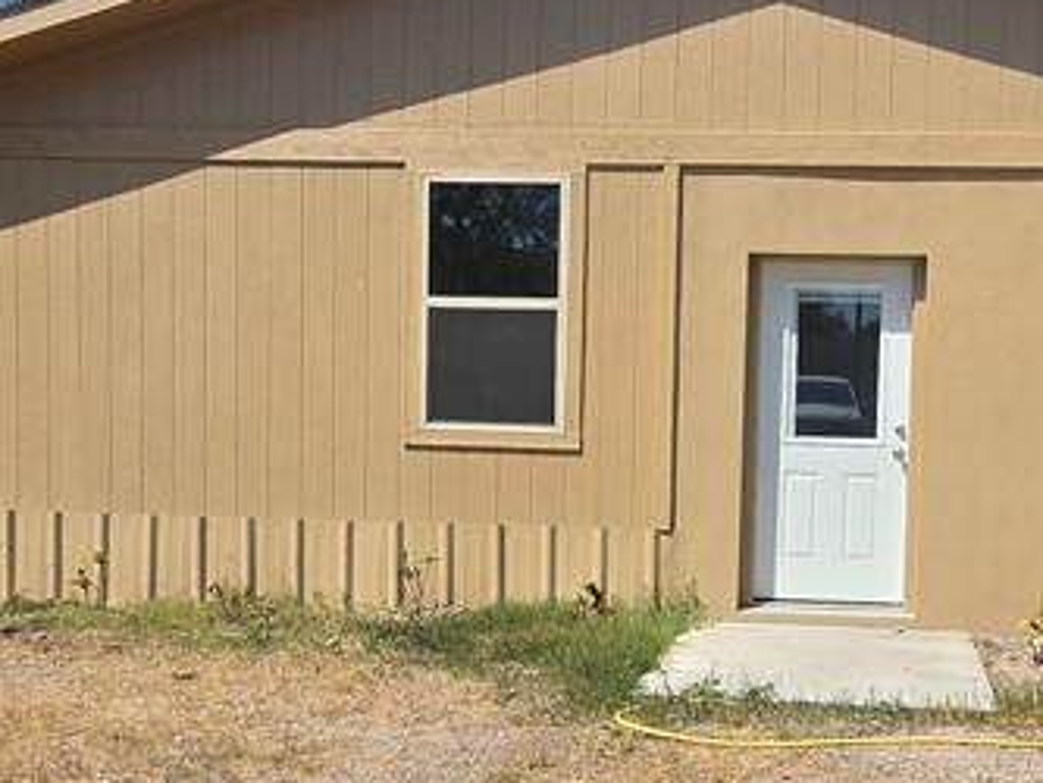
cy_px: 467
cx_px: 749
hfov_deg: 45.6
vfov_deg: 35.9
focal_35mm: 40
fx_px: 1206
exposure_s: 1/2913
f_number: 2.2
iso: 50
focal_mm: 2.2
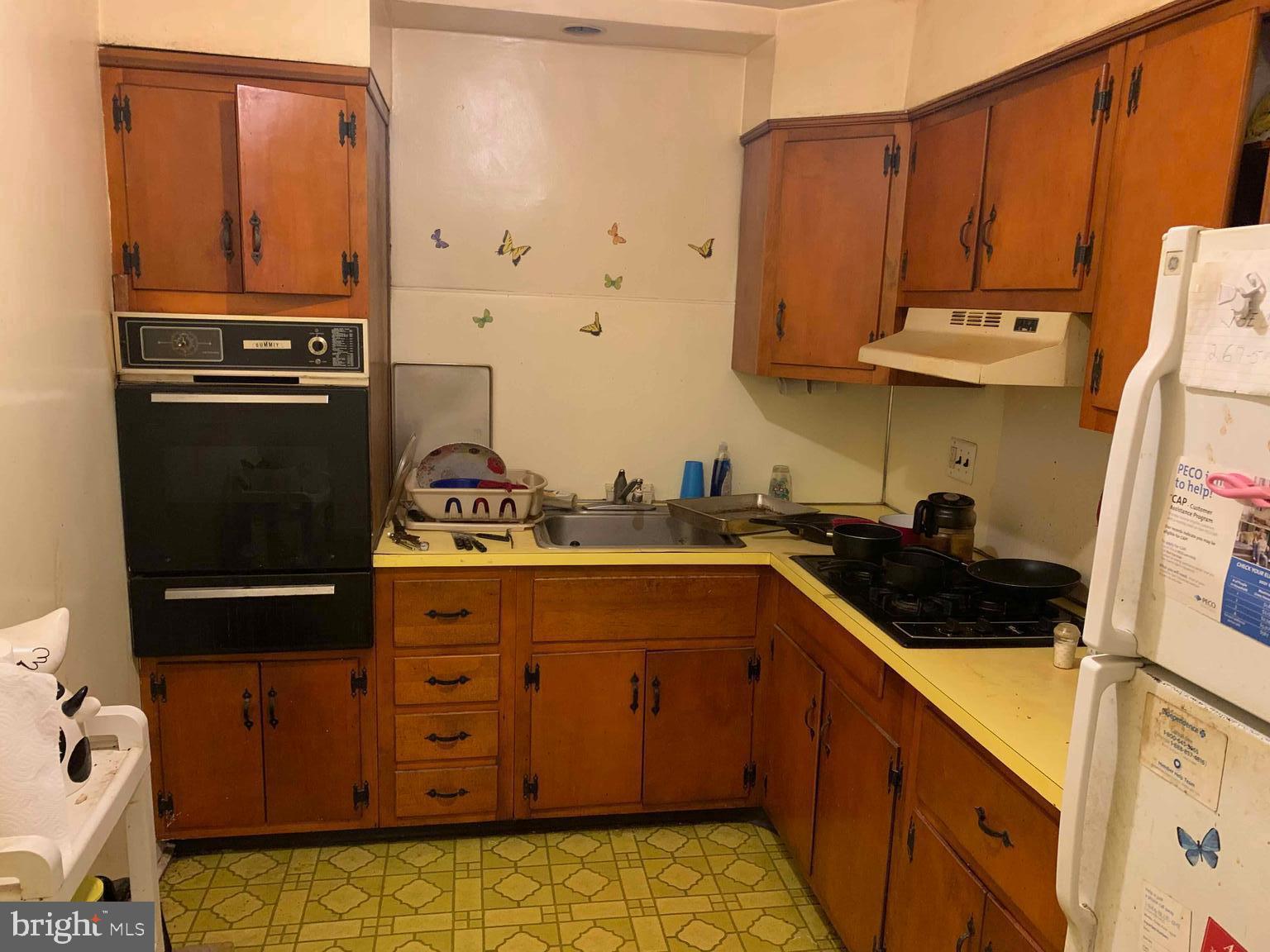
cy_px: 476
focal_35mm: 26
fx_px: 954
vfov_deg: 53.1
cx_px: 635
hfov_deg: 67.3
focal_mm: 4.25
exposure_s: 1/30
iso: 400
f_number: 1.8
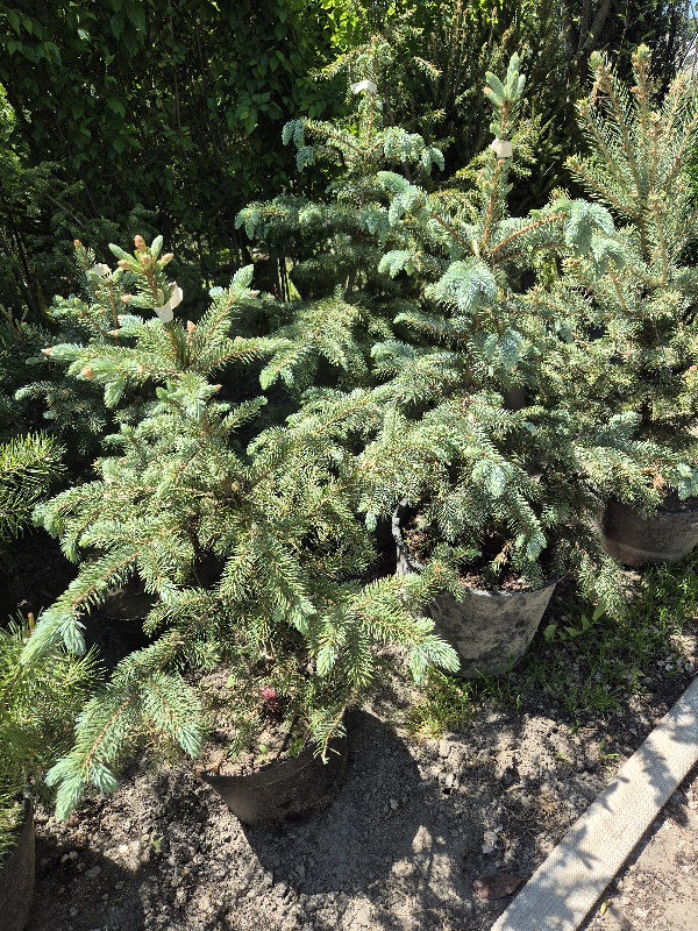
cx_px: 349
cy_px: 466
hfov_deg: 58.9
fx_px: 618
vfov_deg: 73.9
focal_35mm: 23
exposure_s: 1/714
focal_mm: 5.4
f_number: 1.8
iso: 25
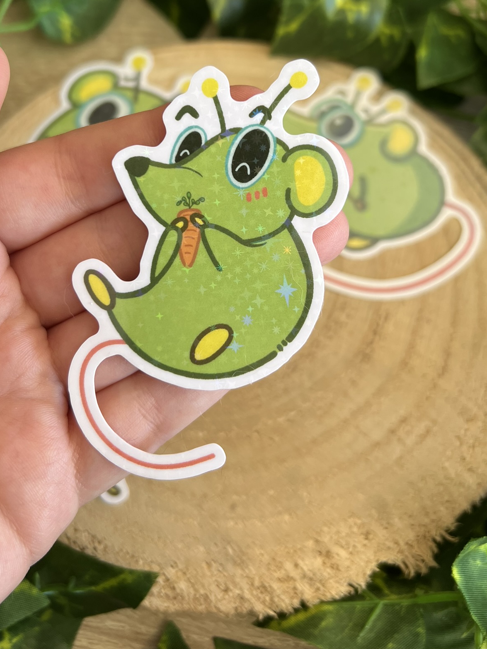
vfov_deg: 53.1
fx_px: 638
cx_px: 217
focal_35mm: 34
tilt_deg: -69.6
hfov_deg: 41.7
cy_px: 225
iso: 64
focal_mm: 5.7
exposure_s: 1/121
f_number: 1.5
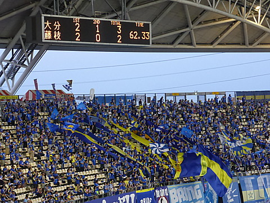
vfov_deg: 12.1
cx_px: 135
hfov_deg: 16.1
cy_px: 102
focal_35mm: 122
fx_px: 952
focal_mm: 21.8
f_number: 5.4
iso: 800
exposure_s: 1/50
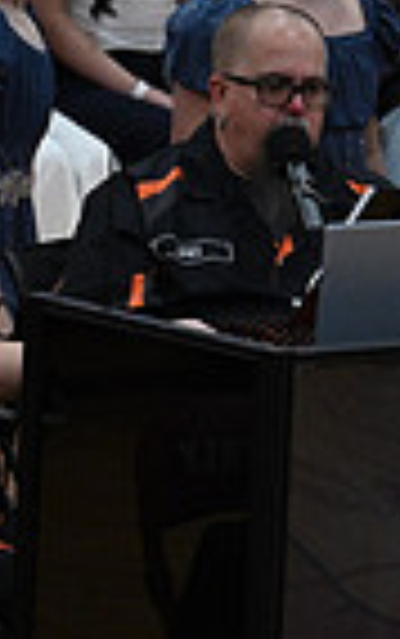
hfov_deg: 1.6
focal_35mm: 831
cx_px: 1231
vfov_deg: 2.5
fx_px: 14465
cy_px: 97
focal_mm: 200
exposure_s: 1/400
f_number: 4
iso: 4000
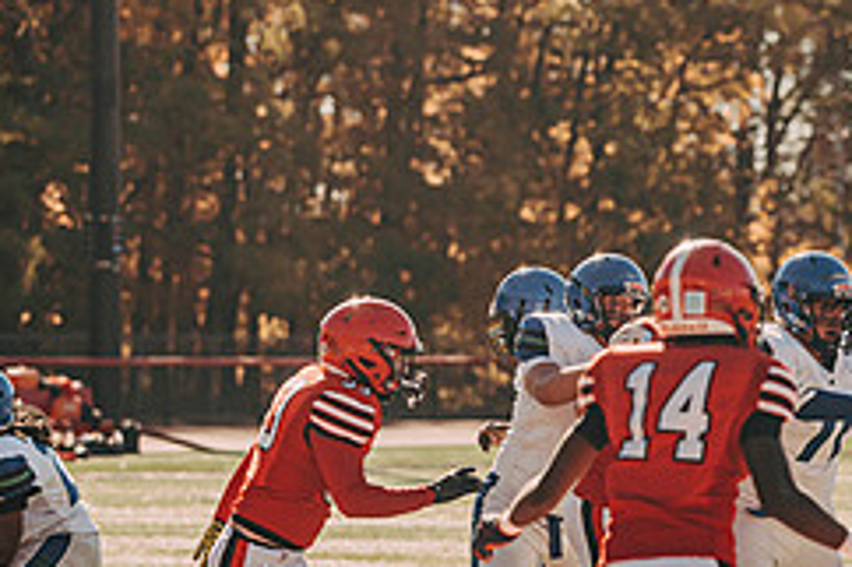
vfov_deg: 5.2
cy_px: 431
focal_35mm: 264
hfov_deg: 7.8
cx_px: 813
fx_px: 6244
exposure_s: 1/2500
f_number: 3.2
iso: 250
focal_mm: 110
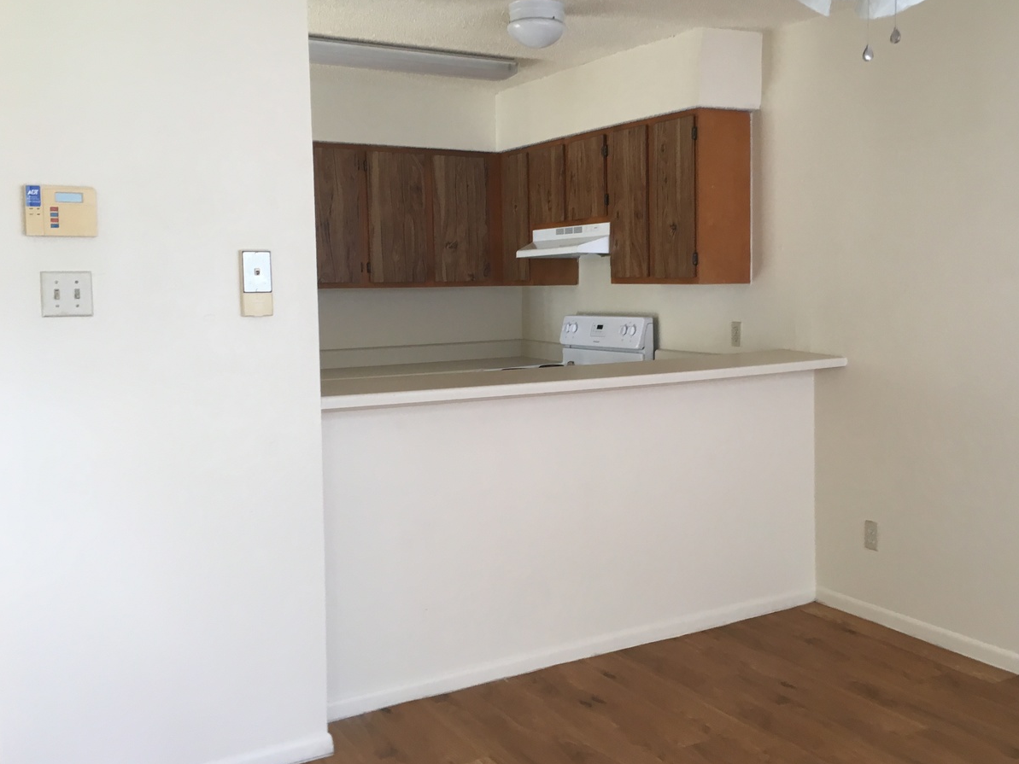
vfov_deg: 40.7
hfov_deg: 52.4
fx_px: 1030
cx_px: 586
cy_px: 341
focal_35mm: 35
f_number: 2.2
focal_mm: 4.15
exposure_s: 1/30
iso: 50
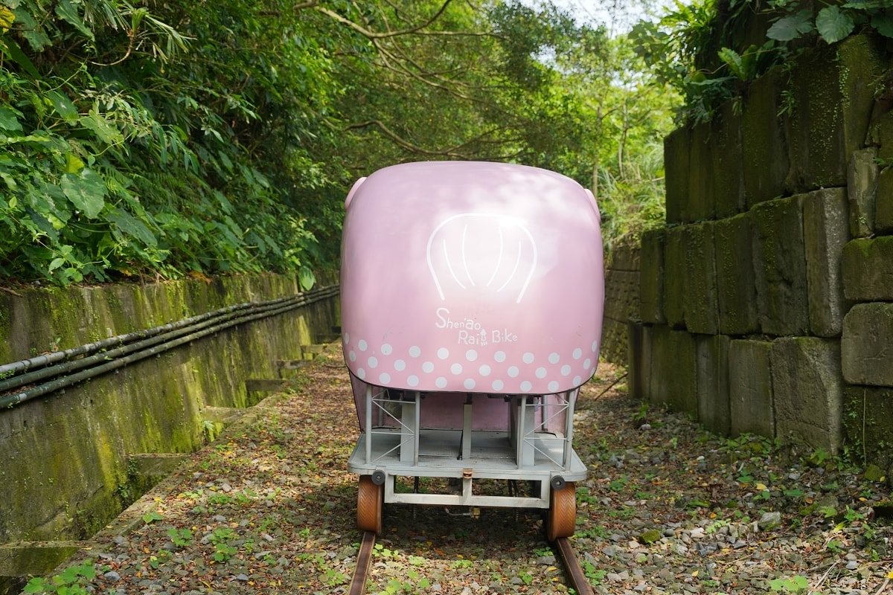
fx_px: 1215
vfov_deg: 27.5
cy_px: 298
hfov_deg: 40.3
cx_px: 446
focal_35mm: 49
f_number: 4
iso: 100
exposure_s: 1/160
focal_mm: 49
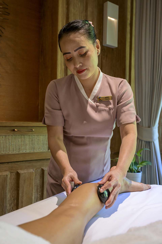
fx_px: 236
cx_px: 81
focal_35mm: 35
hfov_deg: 37.9
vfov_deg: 54.4
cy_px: 122
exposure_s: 1/200
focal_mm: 35
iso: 2500
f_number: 4.5
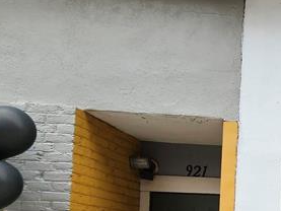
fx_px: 390
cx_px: 462
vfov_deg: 28.0
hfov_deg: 25.0
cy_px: 223
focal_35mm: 48
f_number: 2.2
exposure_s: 1/551
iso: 50
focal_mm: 2.2
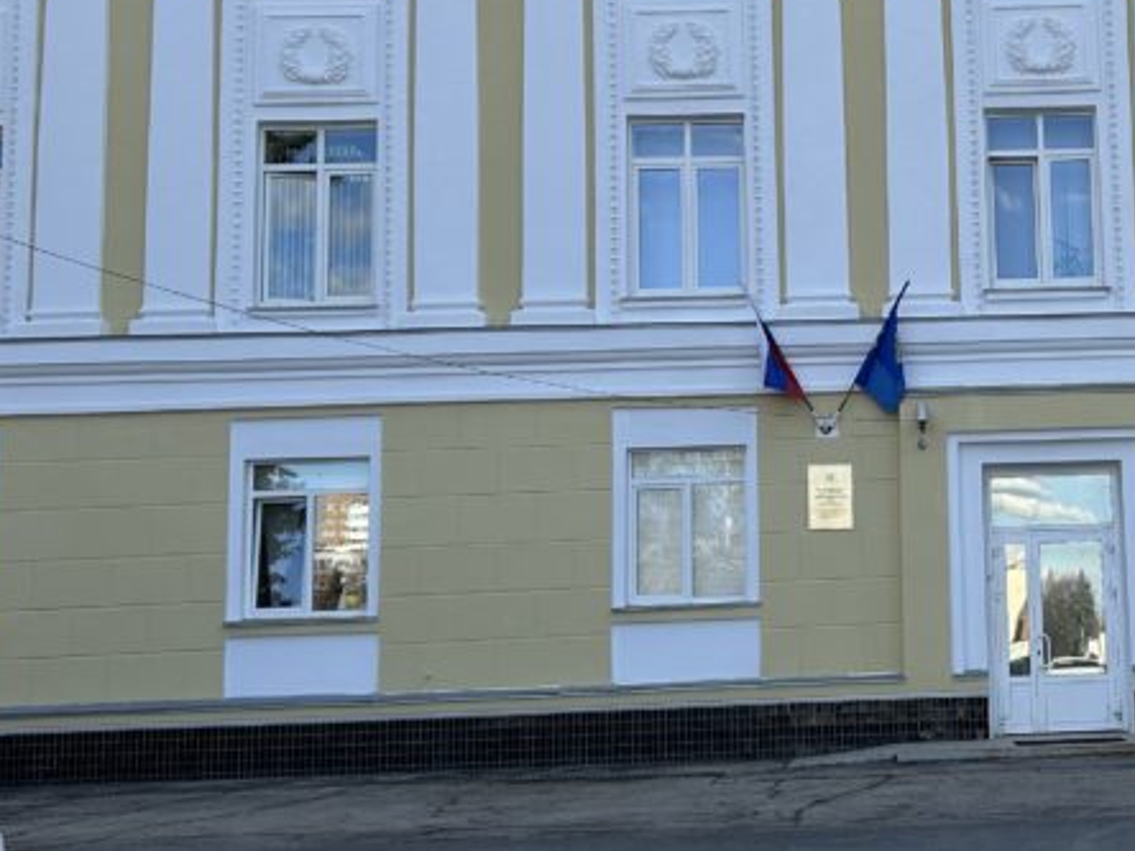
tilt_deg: +8.2
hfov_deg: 30.9
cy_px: 411
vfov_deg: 24.4
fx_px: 1967
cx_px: 1000
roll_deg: +2.4
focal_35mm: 60
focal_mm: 5.7
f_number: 1.5
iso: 50
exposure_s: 1/1575
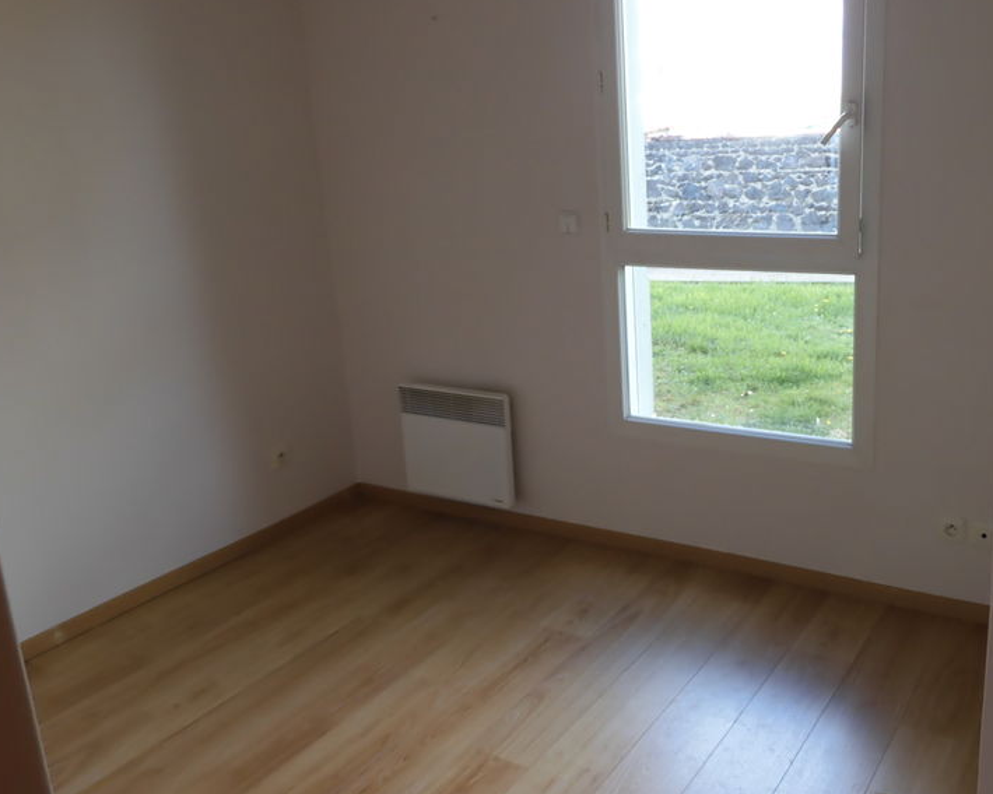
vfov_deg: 44.5
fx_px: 970
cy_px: 382
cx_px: 613
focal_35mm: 33
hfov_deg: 53.7
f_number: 3.4
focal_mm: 4.3
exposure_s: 1/40
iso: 100
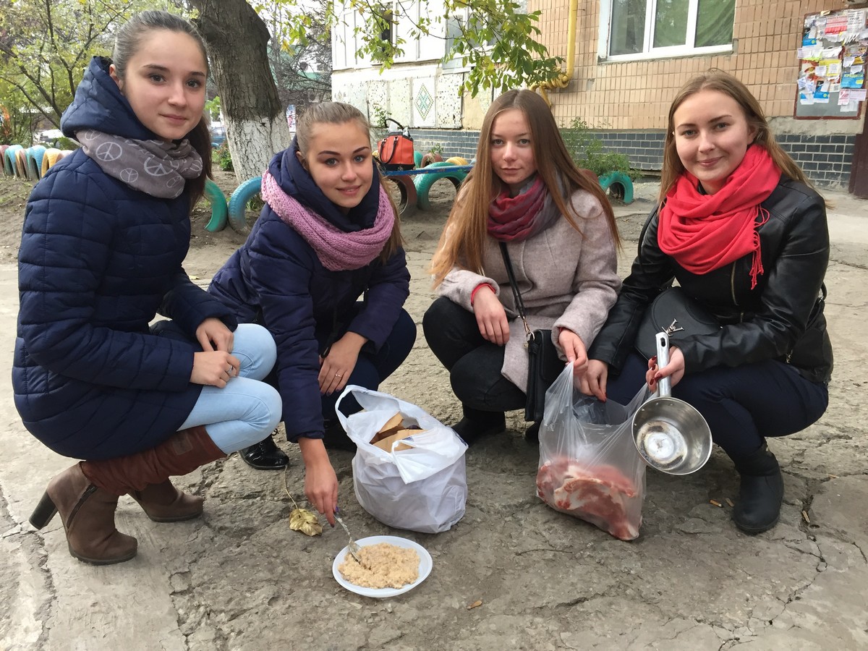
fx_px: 727
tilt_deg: -15.6
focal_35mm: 29
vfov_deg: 48.2
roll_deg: -0.2
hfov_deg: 61.7
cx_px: 434
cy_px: 326
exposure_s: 1/33
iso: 50
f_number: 2.2
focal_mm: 4.15
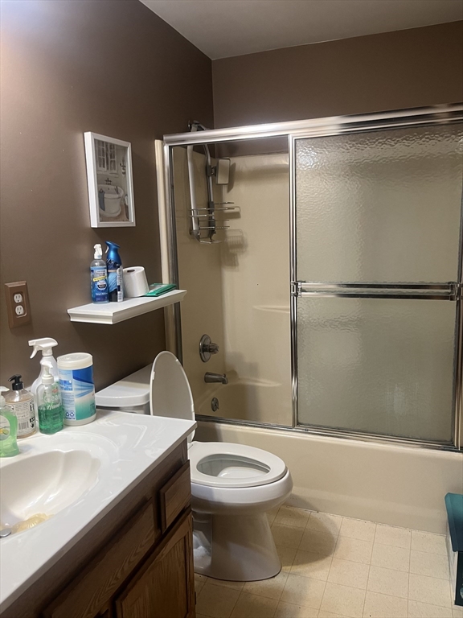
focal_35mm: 26
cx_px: 232
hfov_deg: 53.1
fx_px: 464
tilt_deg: -8.1
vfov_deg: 67.3
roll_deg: +2.6
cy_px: 309
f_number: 1.6
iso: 160
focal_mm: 5.1
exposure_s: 1/60
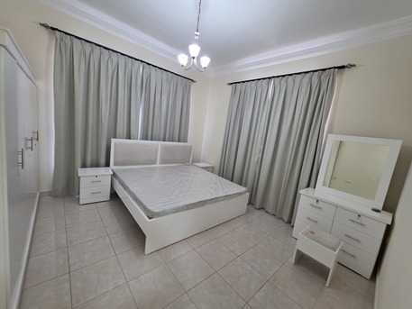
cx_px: 206
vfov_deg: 89.9
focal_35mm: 13
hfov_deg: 106.2
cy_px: 154
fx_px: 155
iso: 160
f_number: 1.9
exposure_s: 1/50
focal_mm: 2.2
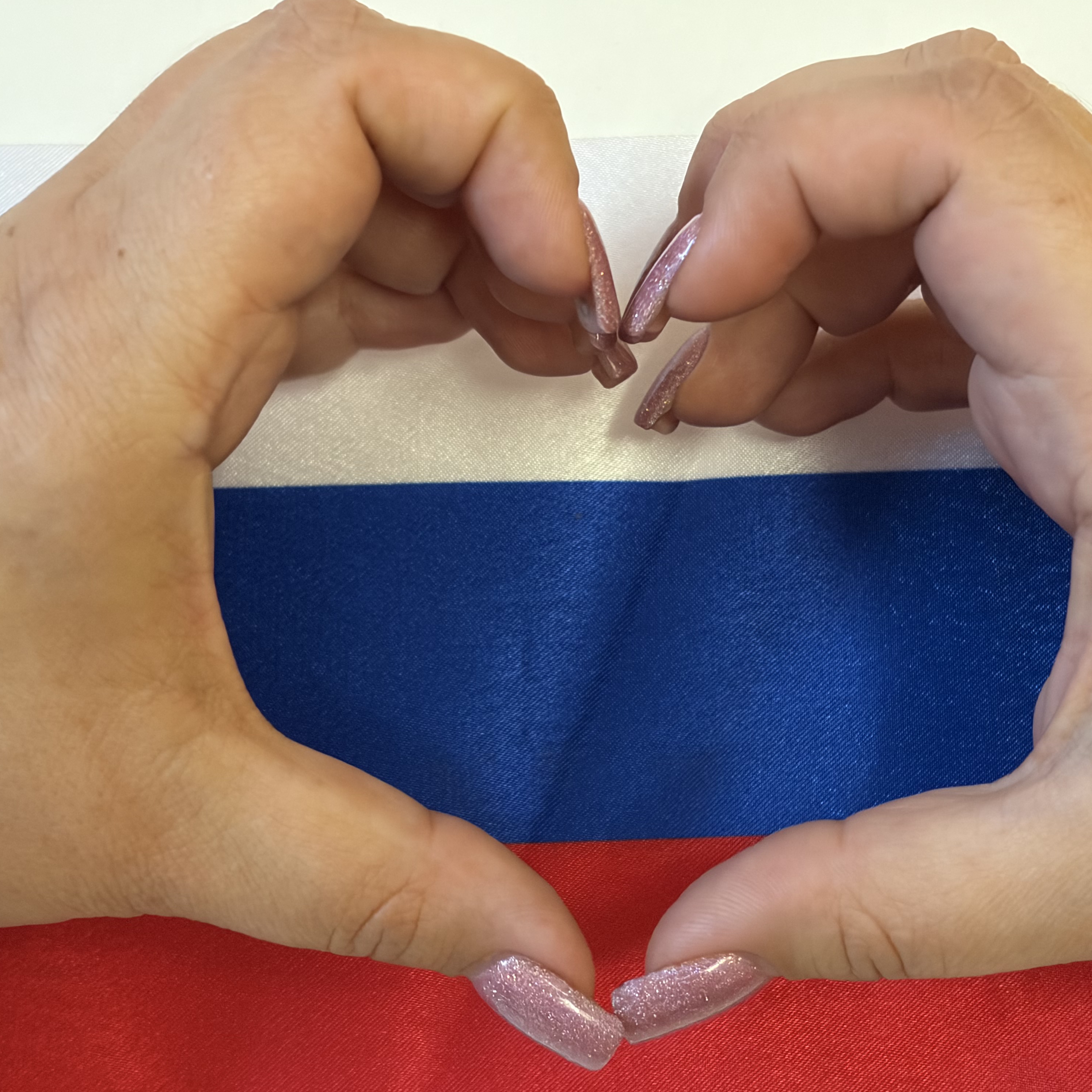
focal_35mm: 62
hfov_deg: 27.7
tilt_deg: -78.0
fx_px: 2213
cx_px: 552
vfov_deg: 27.7
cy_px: 545
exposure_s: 1/25
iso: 320
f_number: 1.6
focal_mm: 5.96
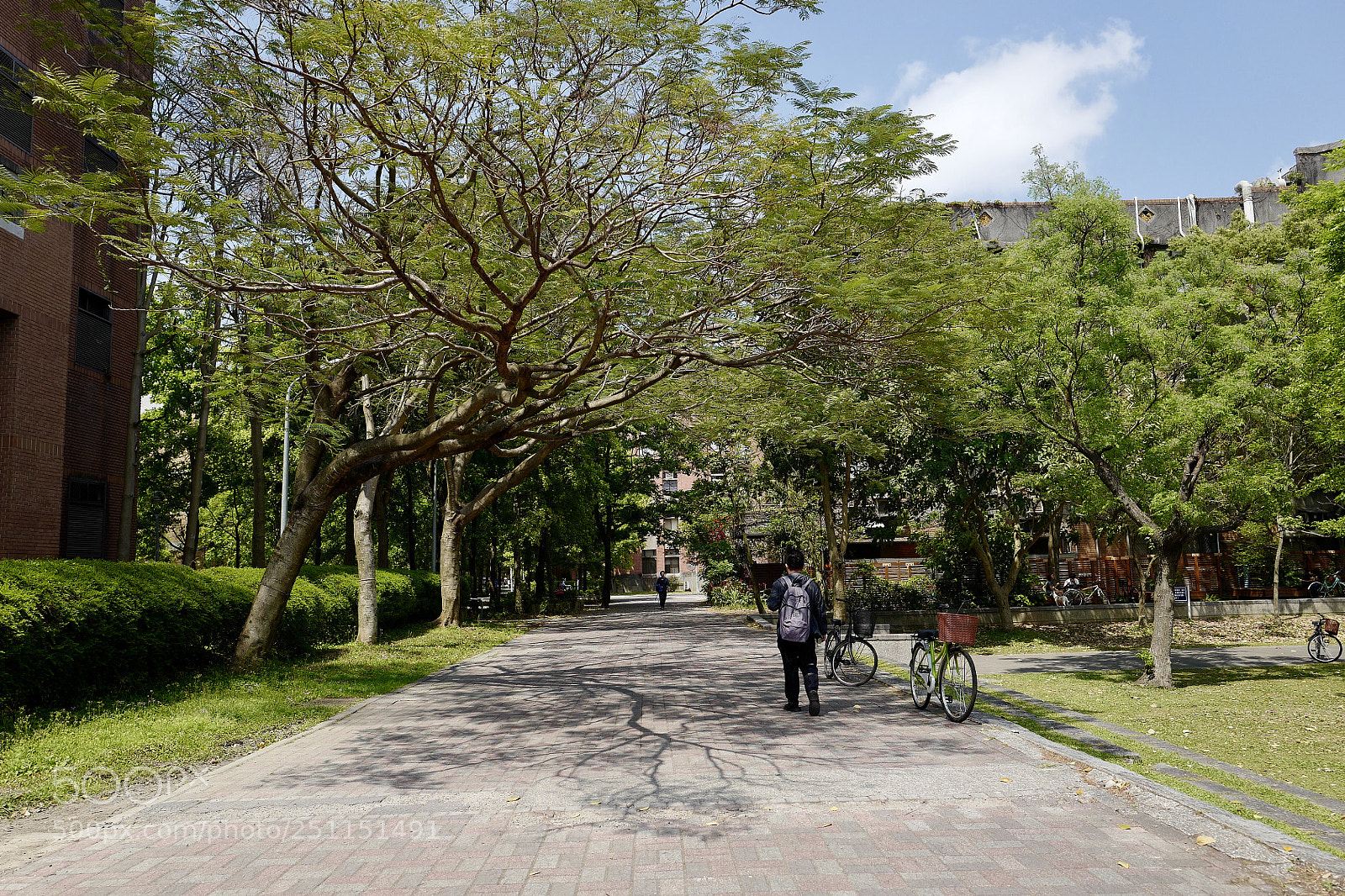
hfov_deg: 65.5
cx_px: 672
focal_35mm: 28
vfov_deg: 46.4
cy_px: 448
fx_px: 1046
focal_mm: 28
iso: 100
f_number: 4
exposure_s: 1/800
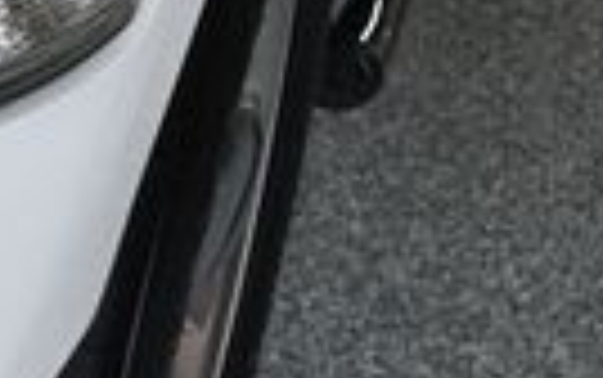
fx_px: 2878
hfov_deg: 10.8
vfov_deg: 7.5
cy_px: 94
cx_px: -666
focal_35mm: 175
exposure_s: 1/250
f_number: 3.8
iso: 800
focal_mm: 24
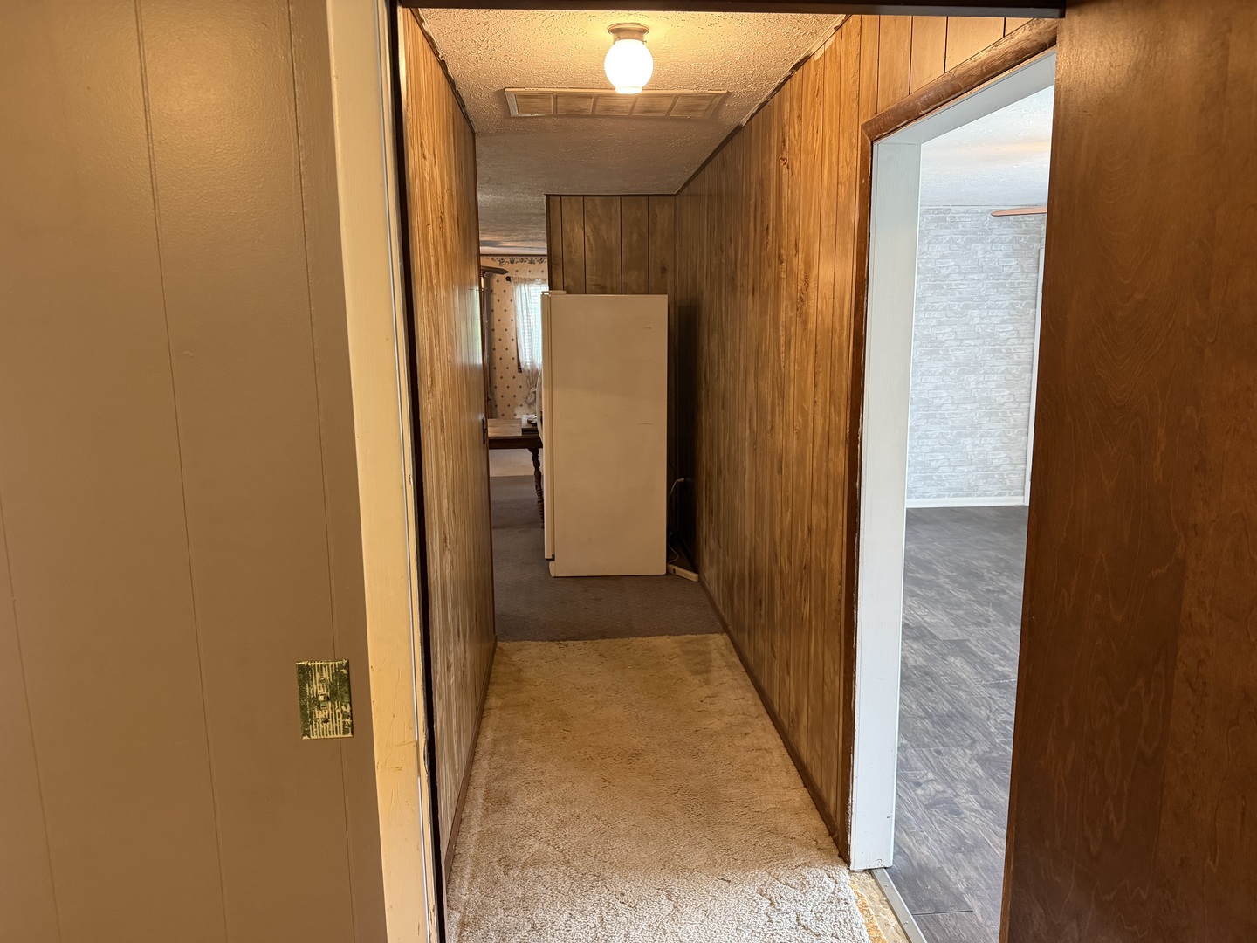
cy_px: 472
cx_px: 628
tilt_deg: -8.0
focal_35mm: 24
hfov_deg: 71.6
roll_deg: +1.1
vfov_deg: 56.8
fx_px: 872
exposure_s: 1/60
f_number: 1.78
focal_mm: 6.76
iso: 400
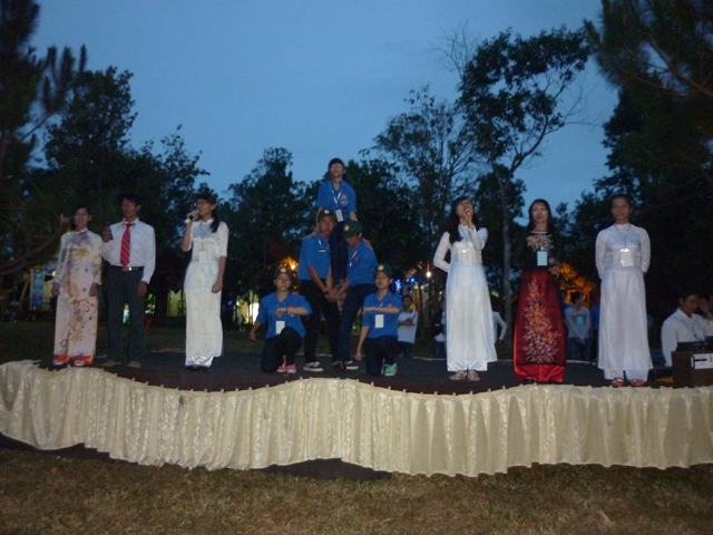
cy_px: 268
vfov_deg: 42.9
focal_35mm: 33
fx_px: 680
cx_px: 356
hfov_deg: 55.4
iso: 500
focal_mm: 5.5
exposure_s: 1/8
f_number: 2.8
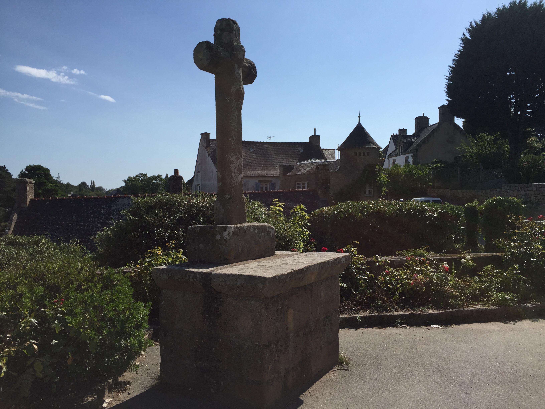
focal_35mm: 29
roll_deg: -1.3
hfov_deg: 61.7
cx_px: 272
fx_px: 457
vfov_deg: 48.2
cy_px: 204
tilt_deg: -0.6
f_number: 2.2
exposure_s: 1/3300
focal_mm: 4.15
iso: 32
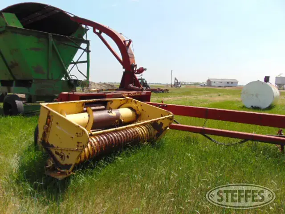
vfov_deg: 54.9
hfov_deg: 69.4
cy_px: 107
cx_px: 142
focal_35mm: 25
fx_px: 206
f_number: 7.7
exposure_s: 1/200
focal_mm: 4.5
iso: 80
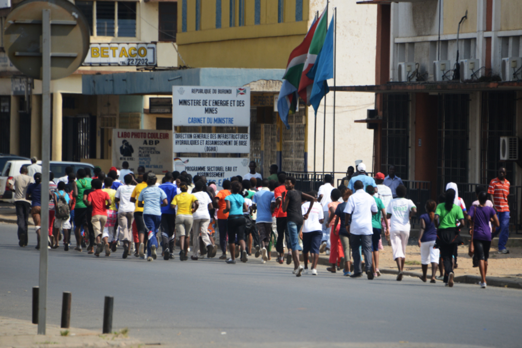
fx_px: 4348
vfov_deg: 4.6
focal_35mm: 300
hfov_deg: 6.9
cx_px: 261
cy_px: 174
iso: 320
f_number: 5.6
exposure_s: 1/1250
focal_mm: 300
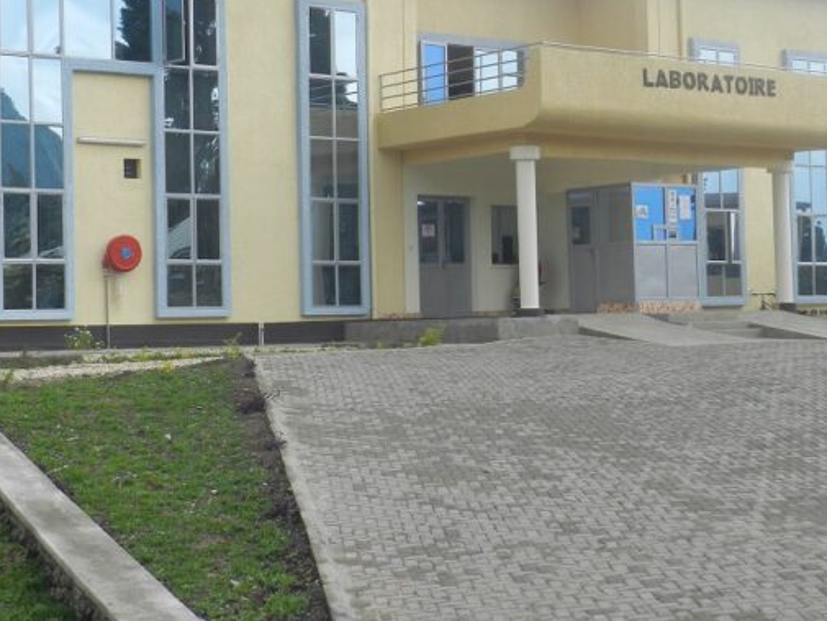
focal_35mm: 70
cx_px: 378
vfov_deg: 21.0
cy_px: 256
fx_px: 1673
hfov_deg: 27.8
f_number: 4.2
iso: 160
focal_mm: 8.1
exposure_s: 1/100
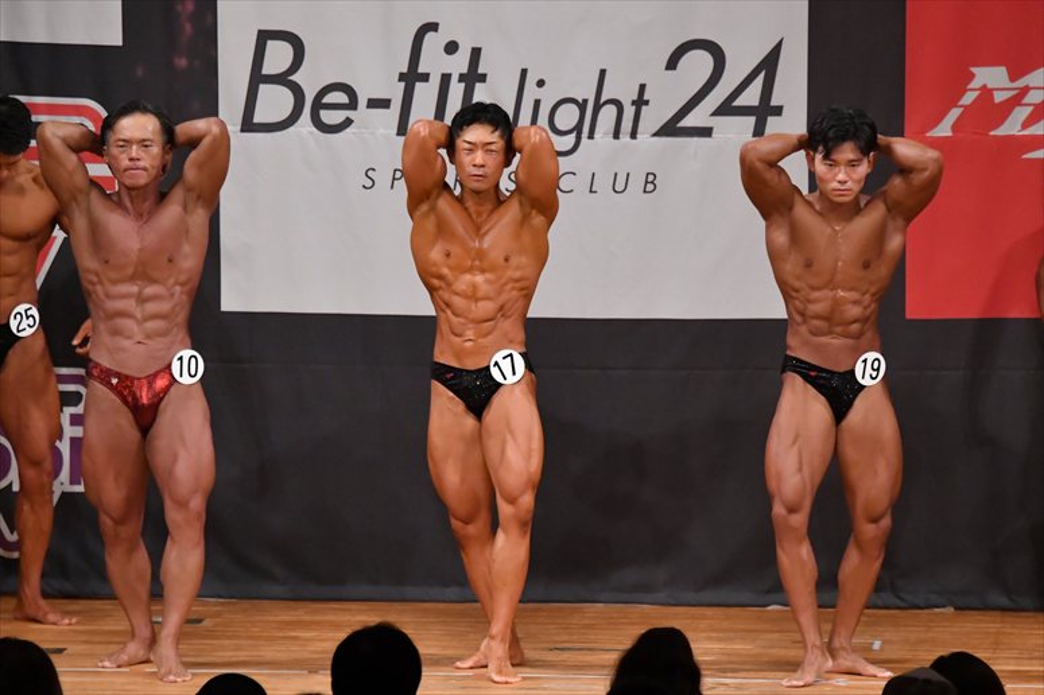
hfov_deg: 7.2
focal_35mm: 285
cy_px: 348
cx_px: 522
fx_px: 8261
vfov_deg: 4.8
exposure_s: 1/400
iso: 6400
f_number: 5.6
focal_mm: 190
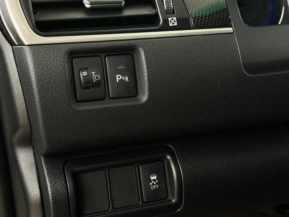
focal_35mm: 48
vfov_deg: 30.3
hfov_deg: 39.7
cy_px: 108
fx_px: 401
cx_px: 144
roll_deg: -0.1
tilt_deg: -21.0
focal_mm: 6.86
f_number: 1.78
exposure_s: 1/33
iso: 320
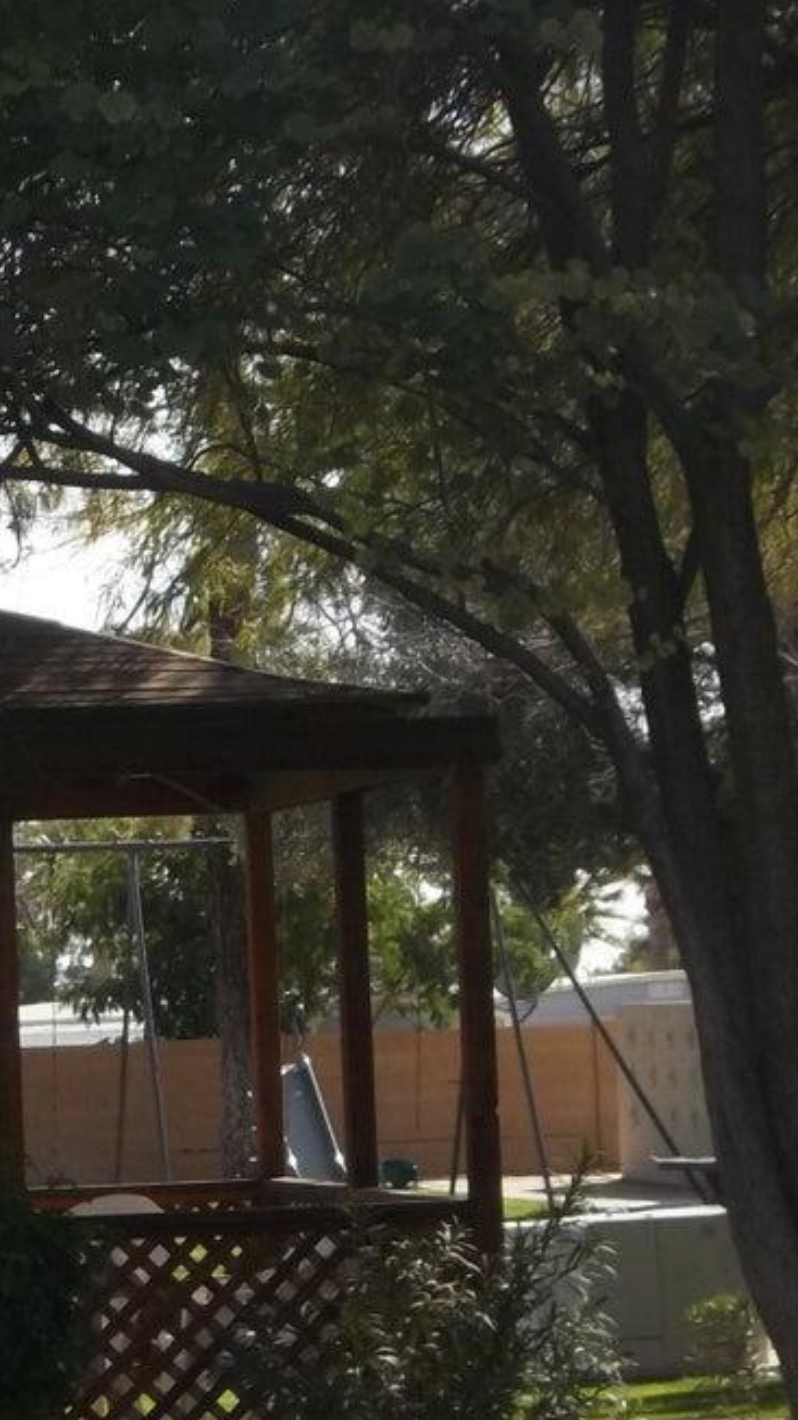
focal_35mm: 144
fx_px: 5420
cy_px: 1042
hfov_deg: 8.3
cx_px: -322
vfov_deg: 14.9
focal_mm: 11.2
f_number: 5.6
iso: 80
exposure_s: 1/250
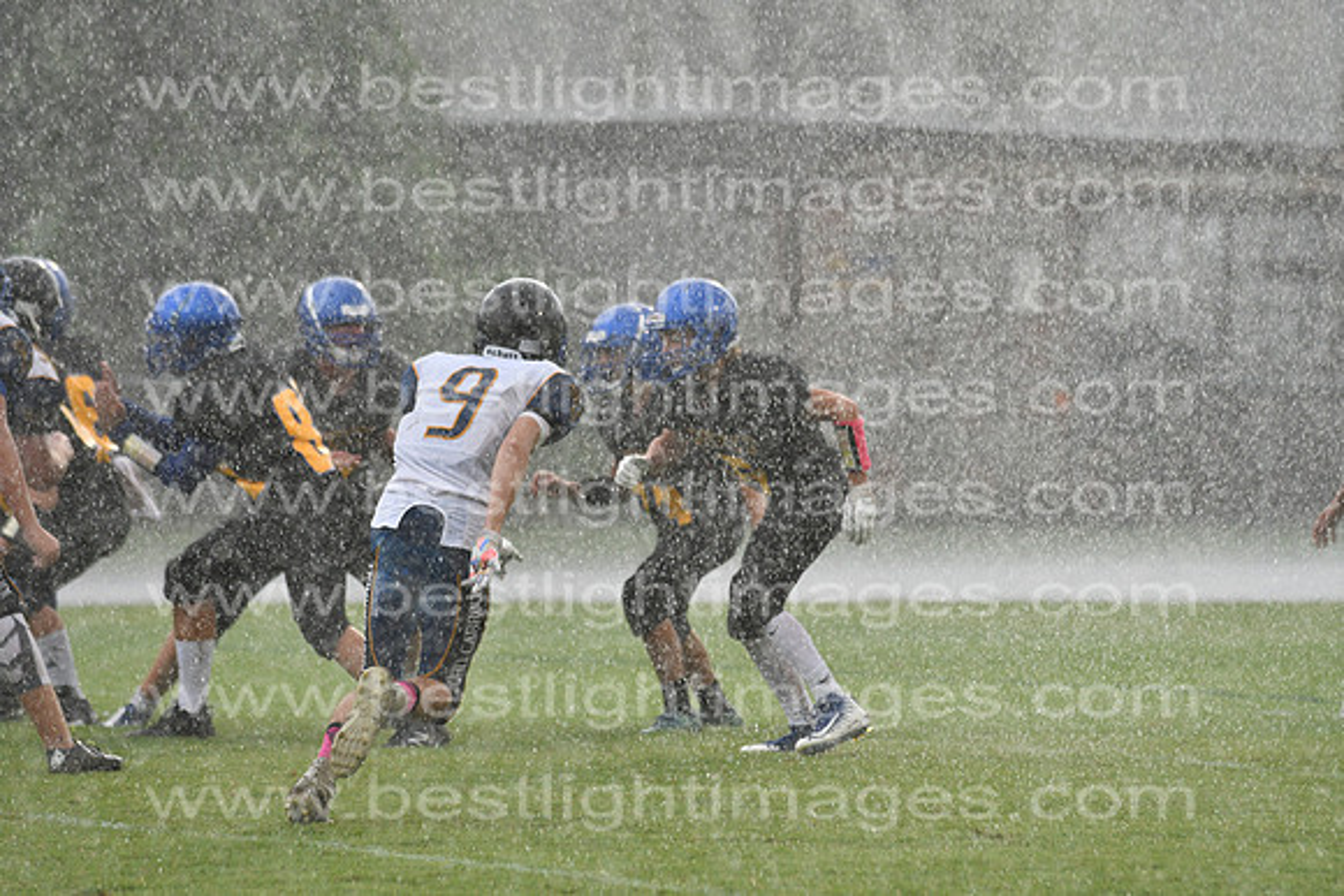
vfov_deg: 6.5
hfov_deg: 9.8
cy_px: 448
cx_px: 672
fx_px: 7841
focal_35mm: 210
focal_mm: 140
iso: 1000
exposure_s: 1/1000
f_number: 4.5
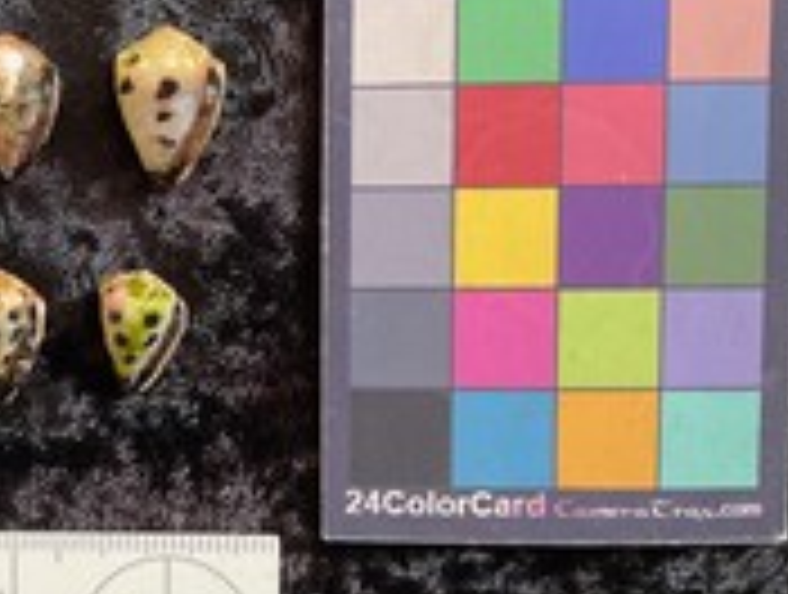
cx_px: 59
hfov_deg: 31.4
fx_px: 1323
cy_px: 254
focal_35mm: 58
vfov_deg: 25.3
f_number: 1.8
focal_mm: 3
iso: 50
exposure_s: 1/50
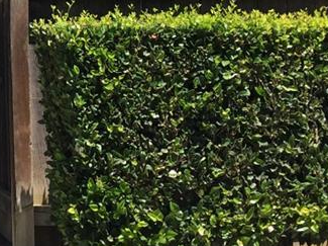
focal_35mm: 134
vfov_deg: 10.6
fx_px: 1268
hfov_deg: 13.5
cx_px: -227
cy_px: -146
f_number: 2.2
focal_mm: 4.15
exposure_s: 1/1068
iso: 32
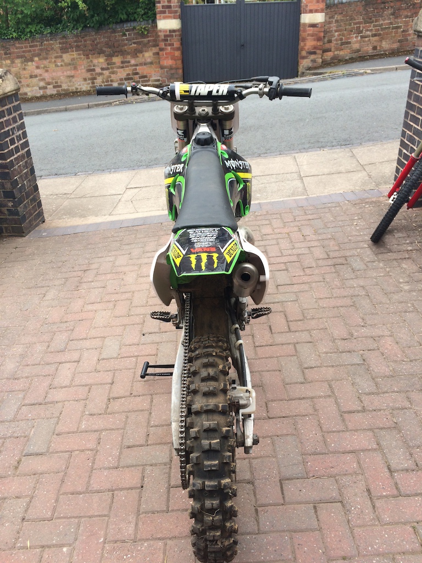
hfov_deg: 48.2
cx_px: 211
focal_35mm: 29
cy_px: 282
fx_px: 471
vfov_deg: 61.7
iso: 32
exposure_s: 1/855
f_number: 2.2
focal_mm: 4.15
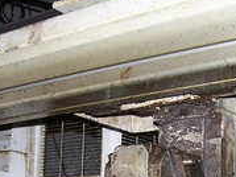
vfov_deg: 17.0
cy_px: 168
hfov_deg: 22.9
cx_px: 171
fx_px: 579
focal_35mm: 85
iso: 80
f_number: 2.8
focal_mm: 6.3
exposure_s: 1/60
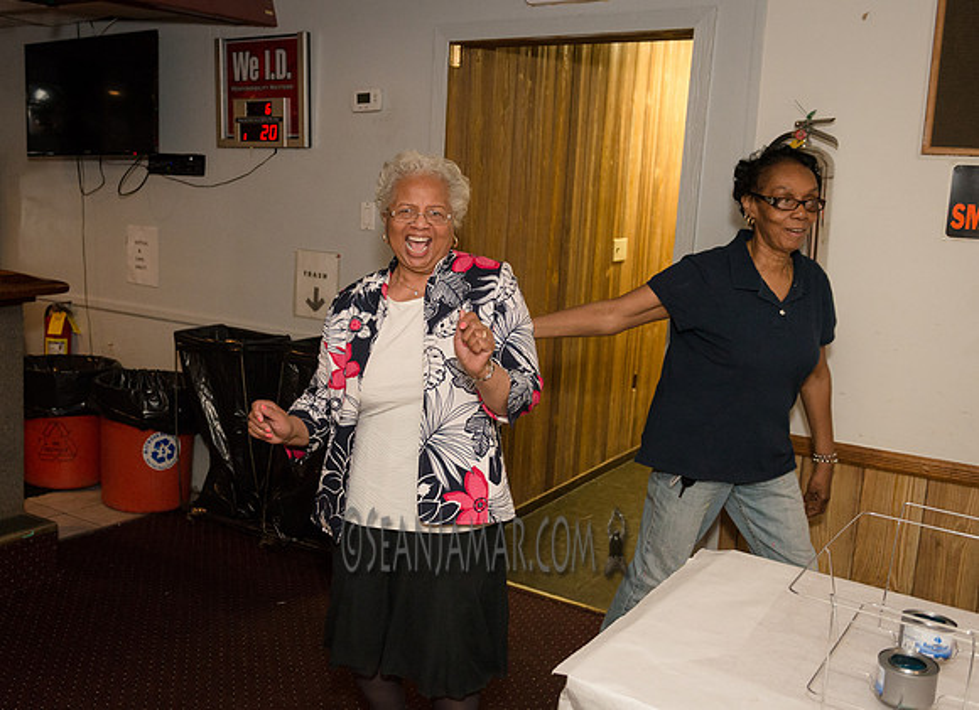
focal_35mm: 39
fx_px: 1080
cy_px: 336
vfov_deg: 36.4
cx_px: 395
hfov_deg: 48.5
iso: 2000
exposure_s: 1/400
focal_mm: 31
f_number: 3.5
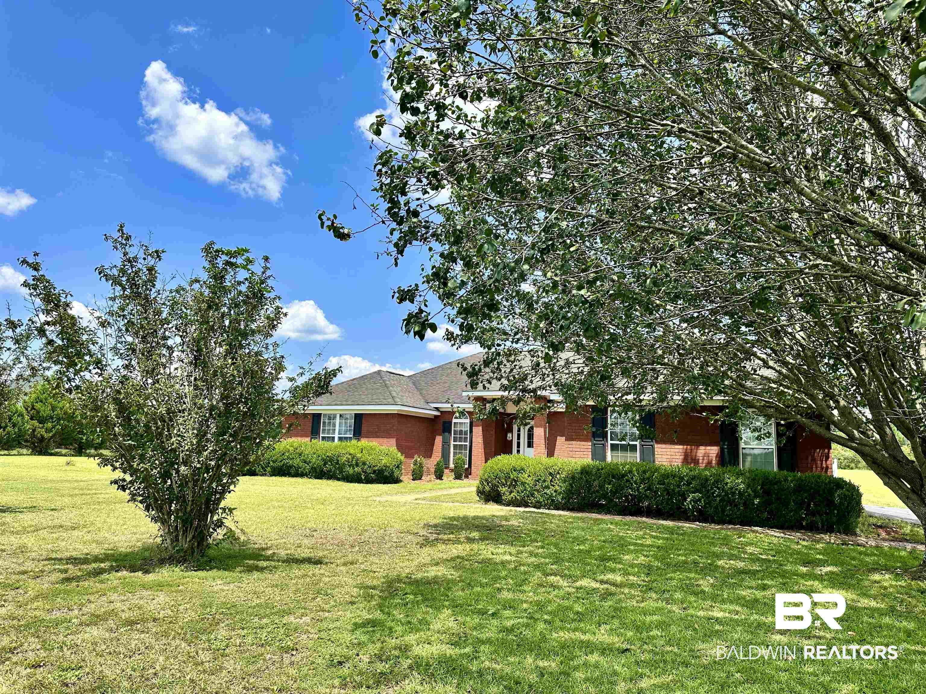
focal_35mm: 24
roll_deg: -2.0
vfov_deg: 56.8
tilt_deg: +8.8
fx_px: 642
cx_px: 463
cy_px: 347
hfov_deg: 71.6
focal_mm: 6.86
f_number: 1.78
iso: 80
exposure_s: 1/2732
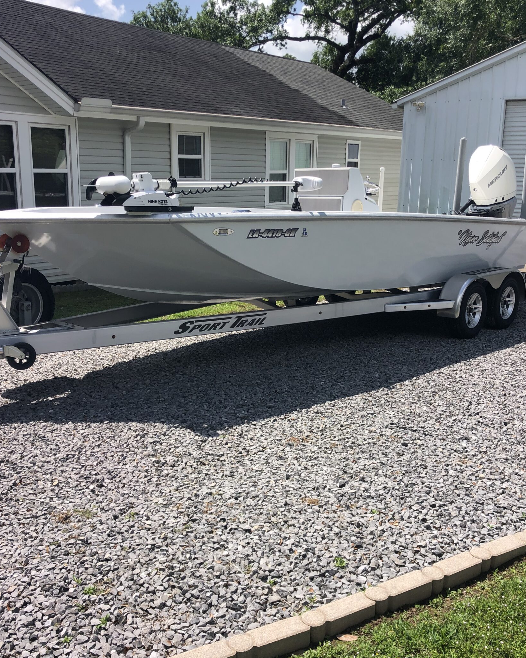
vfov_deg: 52.8
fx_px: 662
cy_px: 328
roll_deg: -2.4
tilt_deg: -13.8
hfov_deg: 43.3
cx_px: 277
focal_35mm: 34
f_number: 1.8
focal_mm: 4
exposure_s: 1/1675
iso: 20
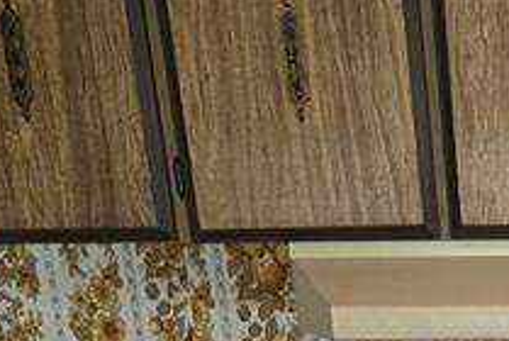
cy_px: 889
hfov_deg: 15.9
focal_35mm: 117
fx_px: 1657
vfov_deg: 9.9
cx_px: 782
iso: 200
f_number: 1.8
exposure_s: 1/180
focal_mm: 5.4
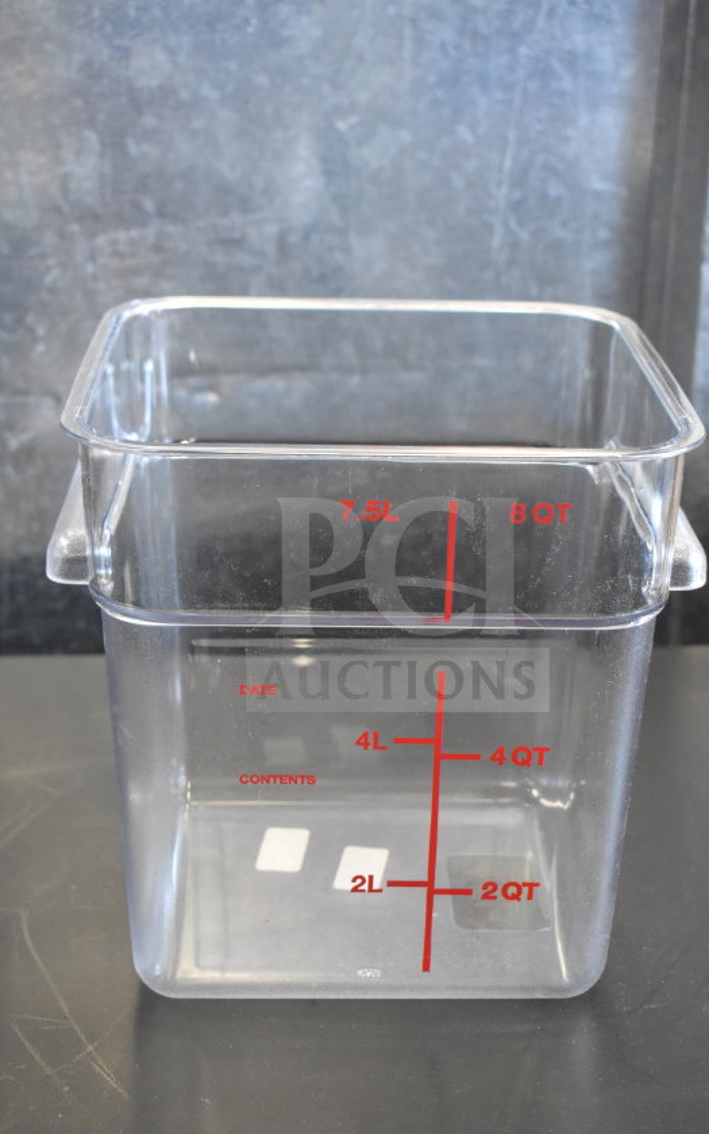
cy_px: 605
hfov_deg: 21.6
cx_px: 397
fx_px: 1853
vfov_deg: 34.0
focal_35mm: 60
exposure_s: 1/60
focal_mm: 36
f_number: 4.8
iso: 3200
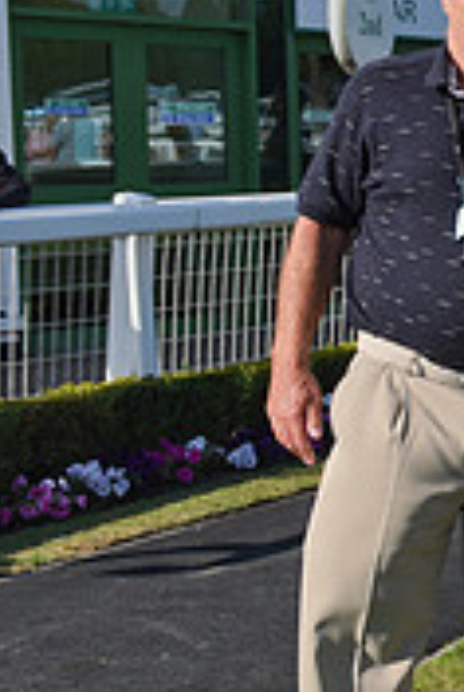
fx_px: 1964
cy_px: 301
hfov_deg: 11.5
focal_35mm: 102
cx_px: 1062
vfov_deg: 20.0
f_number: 5.6
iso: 400
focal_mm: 31
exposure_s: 1/2500
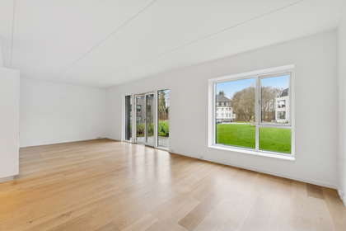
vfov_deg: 77.3
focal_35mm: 15
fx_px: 144
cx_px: 173
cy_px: 116
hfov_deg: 100.4
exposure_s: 1/2.5
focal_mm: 10
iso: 200
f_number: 8
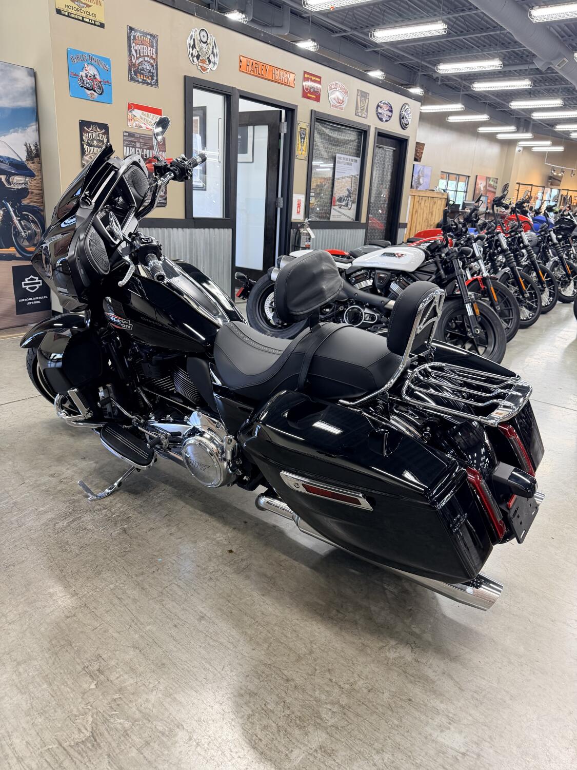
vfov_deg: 71.6
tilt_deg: -19.2
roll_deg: -4.1
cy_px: 385
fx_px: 533
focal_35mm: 24
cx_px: 288
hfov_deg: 56.8
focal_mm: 6.76
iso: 200
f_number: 1.78
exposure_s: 1/60
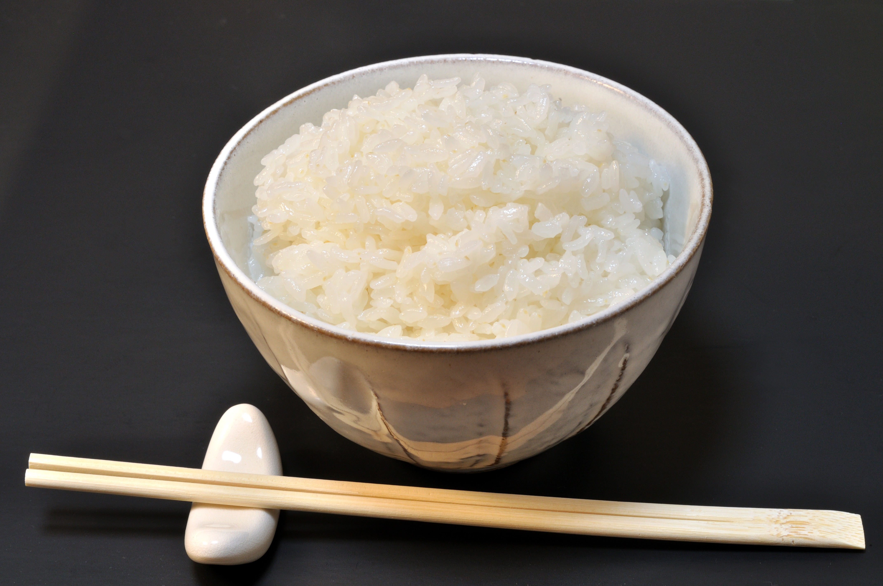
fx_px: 1837
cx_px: 442
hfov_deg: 27.0
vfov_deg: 18.1
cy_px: 293
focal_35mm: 75
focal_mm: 50
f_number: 16
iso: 250
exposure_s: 1/2.5
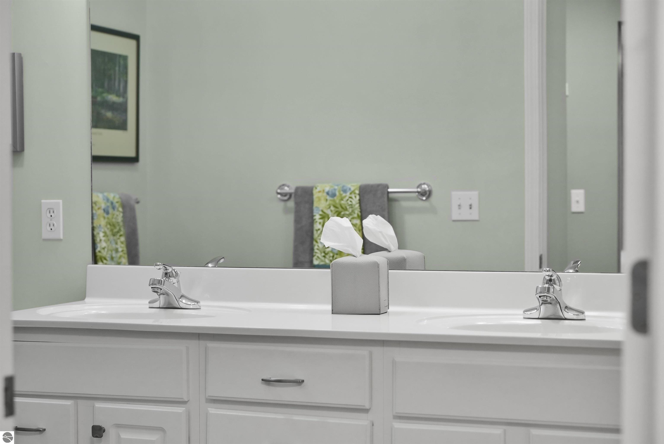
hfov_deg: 30.5
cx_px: 332
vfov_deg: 20.6
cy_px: 222
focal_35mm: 66
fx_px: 1218
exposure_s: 1/500
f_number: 4
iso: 2000
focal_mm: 66
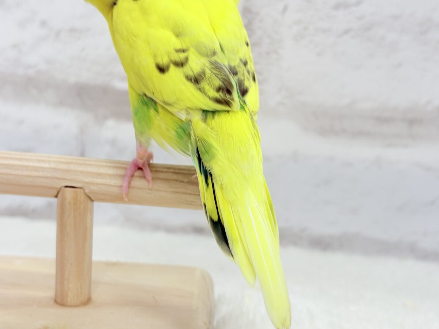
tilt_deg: -11.5
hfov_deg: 36.8
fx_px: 659
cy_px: 164
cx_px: 220
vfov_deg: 28.0
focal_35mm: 52
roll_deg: -2.7
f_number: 1.6
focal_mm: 5.96
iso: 32
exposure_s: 1/50
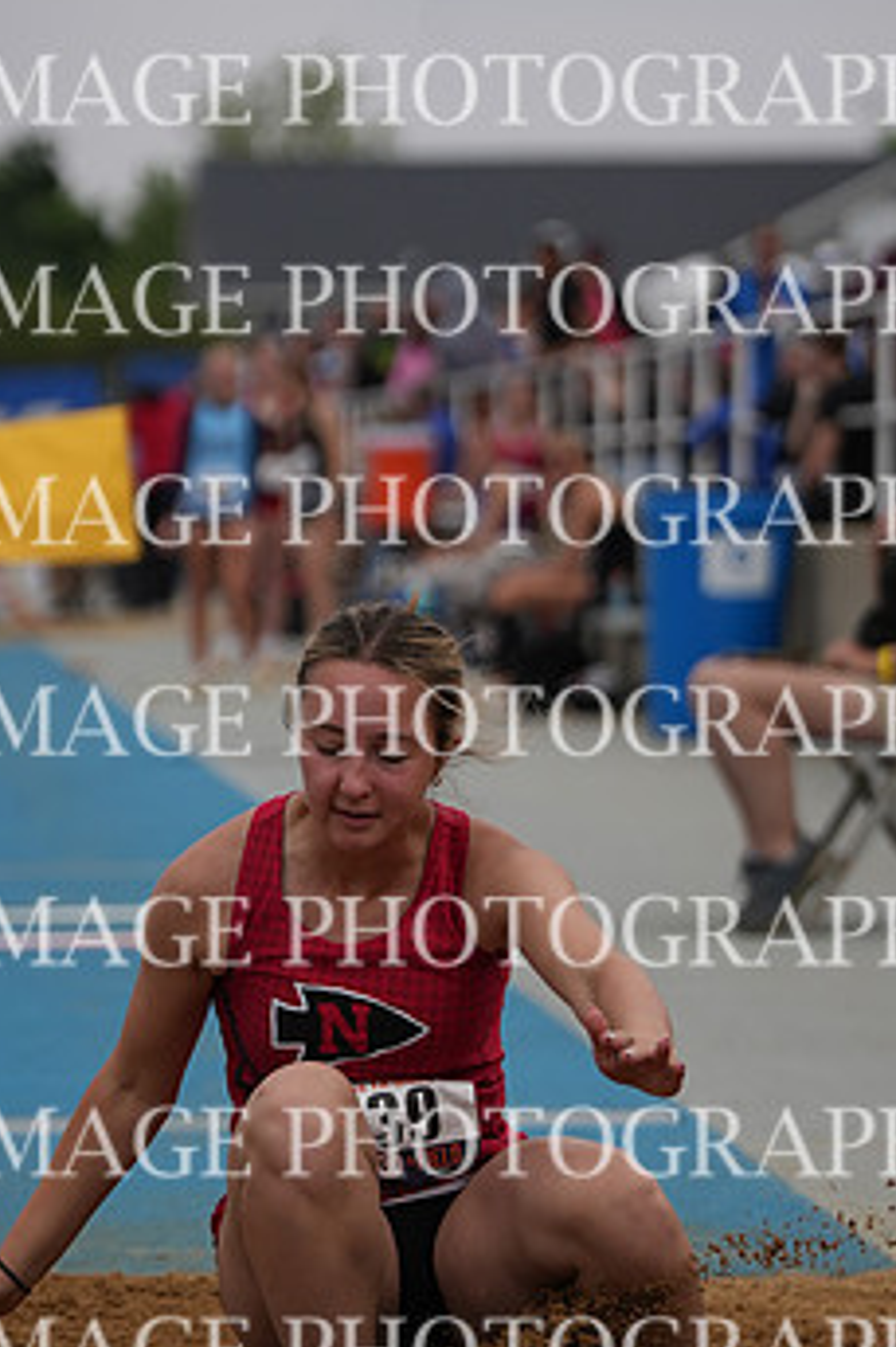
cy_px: 826
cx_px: 256
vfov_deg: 8.5
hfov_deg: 5.6
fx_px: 9080
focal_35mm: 243
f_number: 4
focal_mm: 144
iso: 400
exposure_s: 1/8000
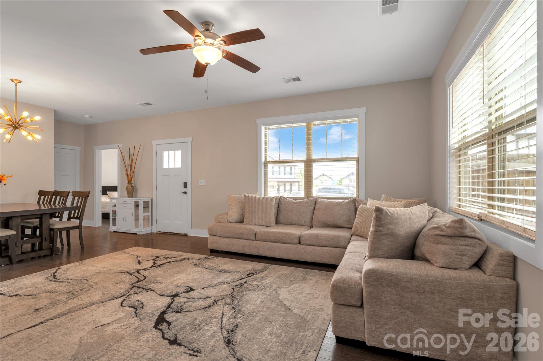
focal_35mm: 16
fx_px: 241
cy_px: 180
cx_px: 272
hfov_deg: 96.8
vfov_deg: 73.7
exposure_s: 1/40
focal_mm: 16
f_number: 11
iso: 125
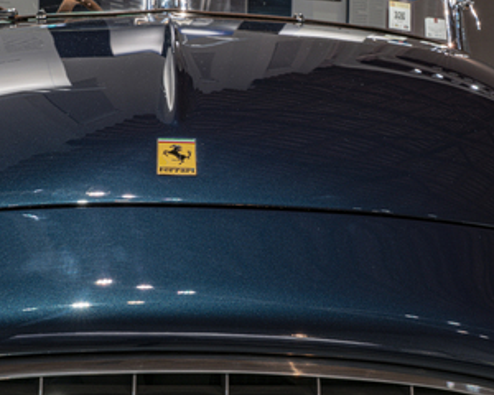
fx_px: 1316
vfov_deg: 17.1
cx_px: 178
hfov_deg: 21.2
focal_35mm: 90
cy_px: 198
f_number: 20
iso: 100
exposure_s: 2
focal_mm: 48
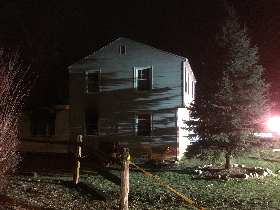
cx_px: 140
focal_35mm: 29
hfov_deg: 61.7
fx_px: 235
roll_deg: +1.3
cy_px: 105
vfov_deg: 48.2
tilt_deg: +2.8
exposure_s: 1/15
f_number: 2.2
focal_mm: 4.15
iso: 640
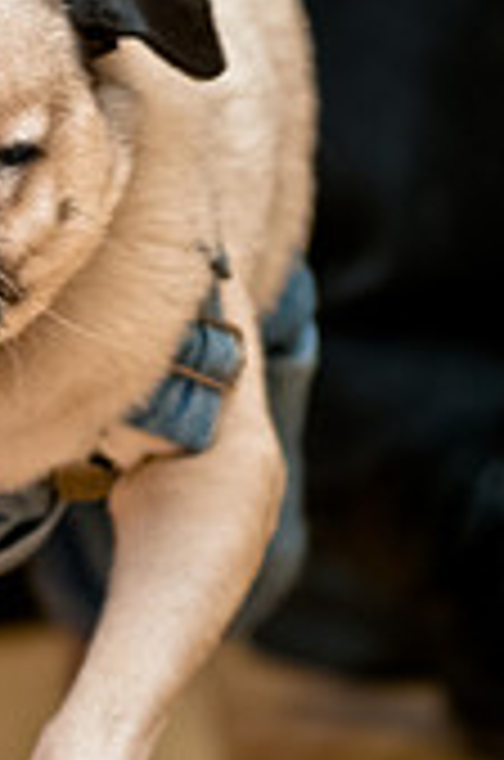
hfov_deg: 1.7
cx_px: -43
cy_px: 355
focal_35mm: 801
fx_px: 16889
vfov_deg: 2.6
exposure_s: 1/200
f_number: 2.8
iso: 200
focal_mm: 200
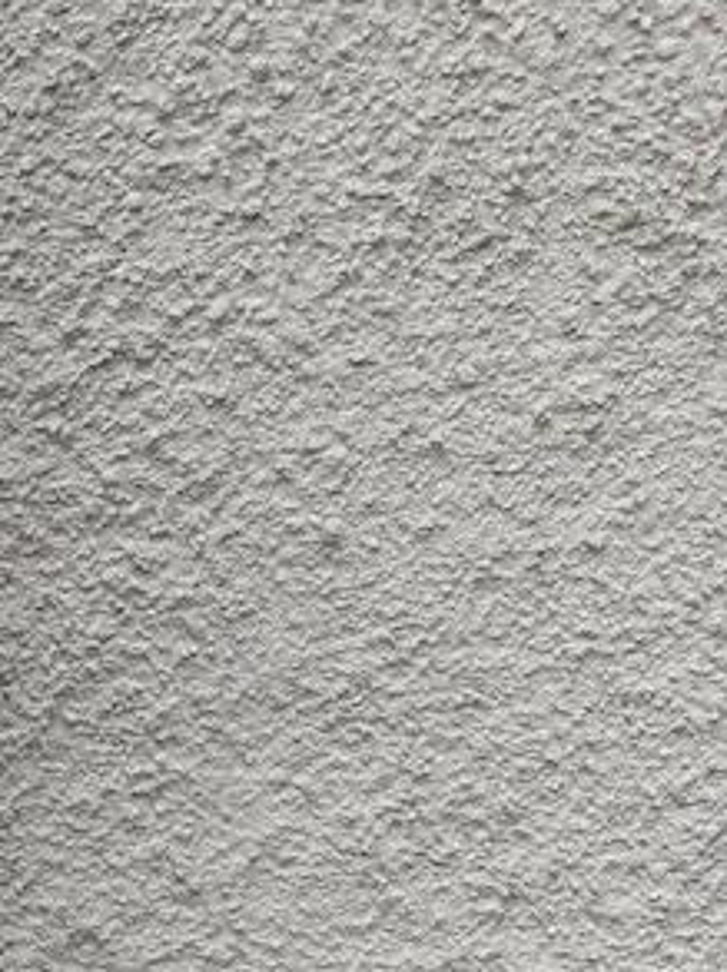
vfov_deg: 22.1
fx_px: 2442
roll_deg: +0.6
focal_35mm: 87
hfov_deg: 15.2
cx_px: -481
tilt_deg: -14.8
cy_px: 824
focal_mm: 5.96
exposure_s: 1/782
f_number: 1.6
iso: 50
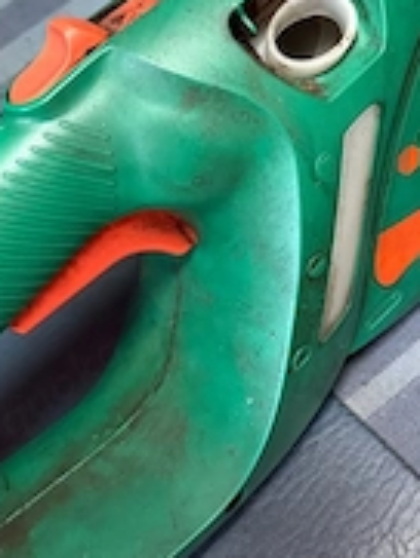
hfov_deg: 26.5
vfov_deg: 35.6
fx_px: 856
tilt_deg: -58.2
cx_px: 392
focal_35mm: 53
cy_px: 160
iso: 800
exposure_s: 1/44
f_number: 1.78
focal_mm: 6.76
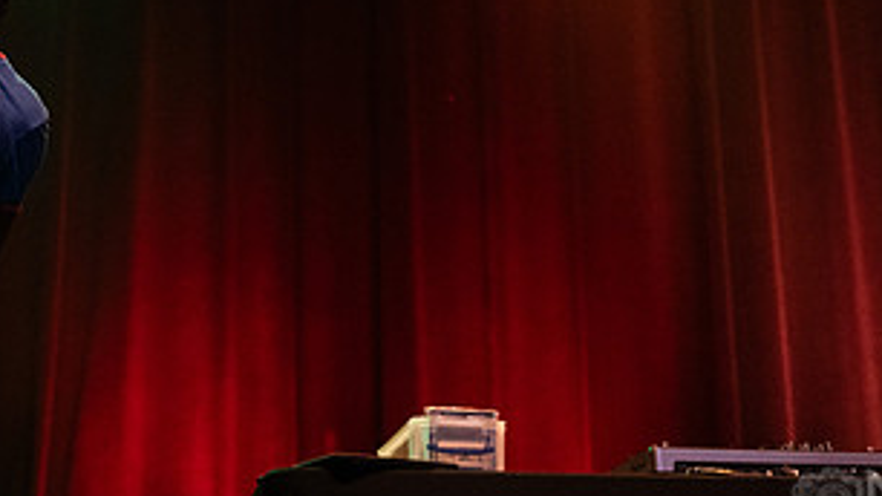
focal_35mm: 90
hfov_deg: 23.4
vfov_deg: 13.2
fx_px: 2104
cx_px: 227
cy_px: -32
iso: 2500
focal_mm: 42
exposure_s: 1/160
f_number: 3.2
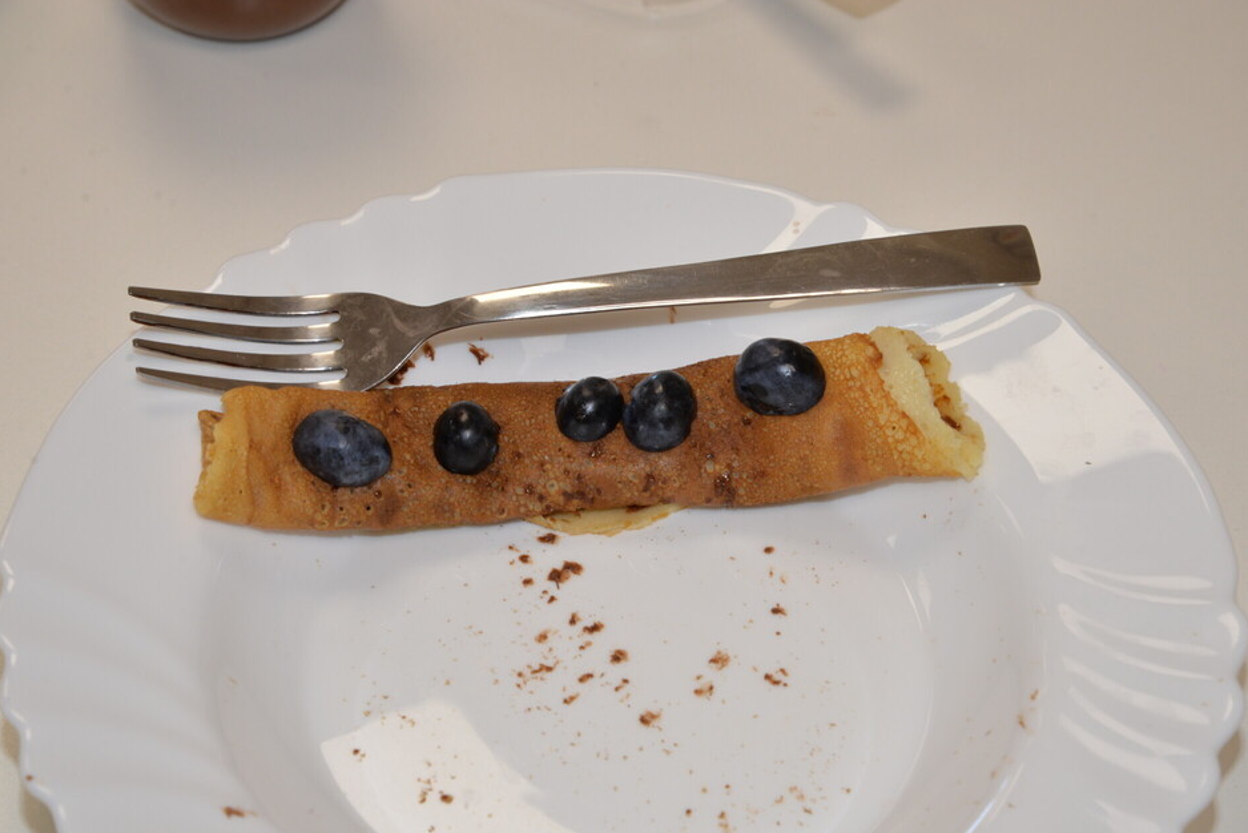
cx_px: 636
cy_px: 421
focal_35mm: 87
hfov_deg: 23.4
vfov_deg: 15.7
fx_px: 3017
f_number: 11
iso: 640
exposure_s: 1/80
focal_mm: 85
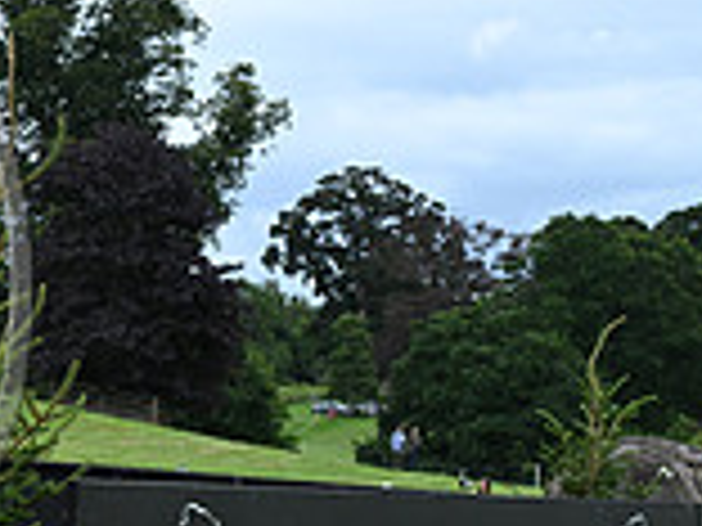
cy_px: 223
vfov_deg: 8.3
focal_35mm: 179
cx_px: -482
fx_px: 3630
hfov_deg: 10.5
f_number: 5.6
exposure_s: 1/1250
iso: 720
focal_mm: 50
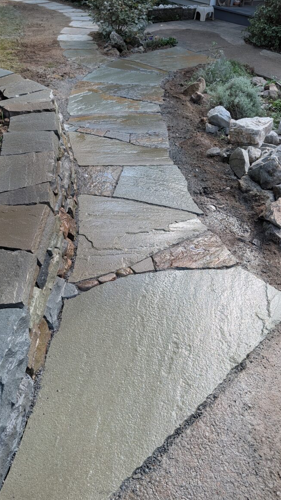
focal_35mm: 27
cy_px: 257
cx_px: 139
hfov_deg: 42.9
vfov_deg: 69.8
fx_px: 358
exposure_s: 1/232
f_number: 1.68
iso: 31
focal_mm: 6.9
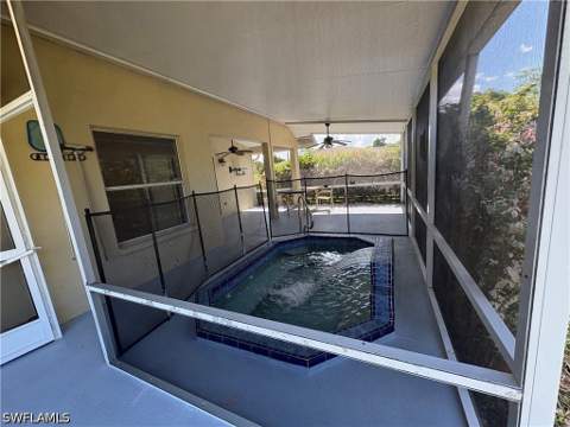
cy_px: 214
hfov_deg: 102.1
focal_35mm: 14
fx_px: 231
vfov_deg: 85.7
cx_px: 285
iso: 64
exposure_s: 1/140
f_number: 2.2
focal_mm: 2.22
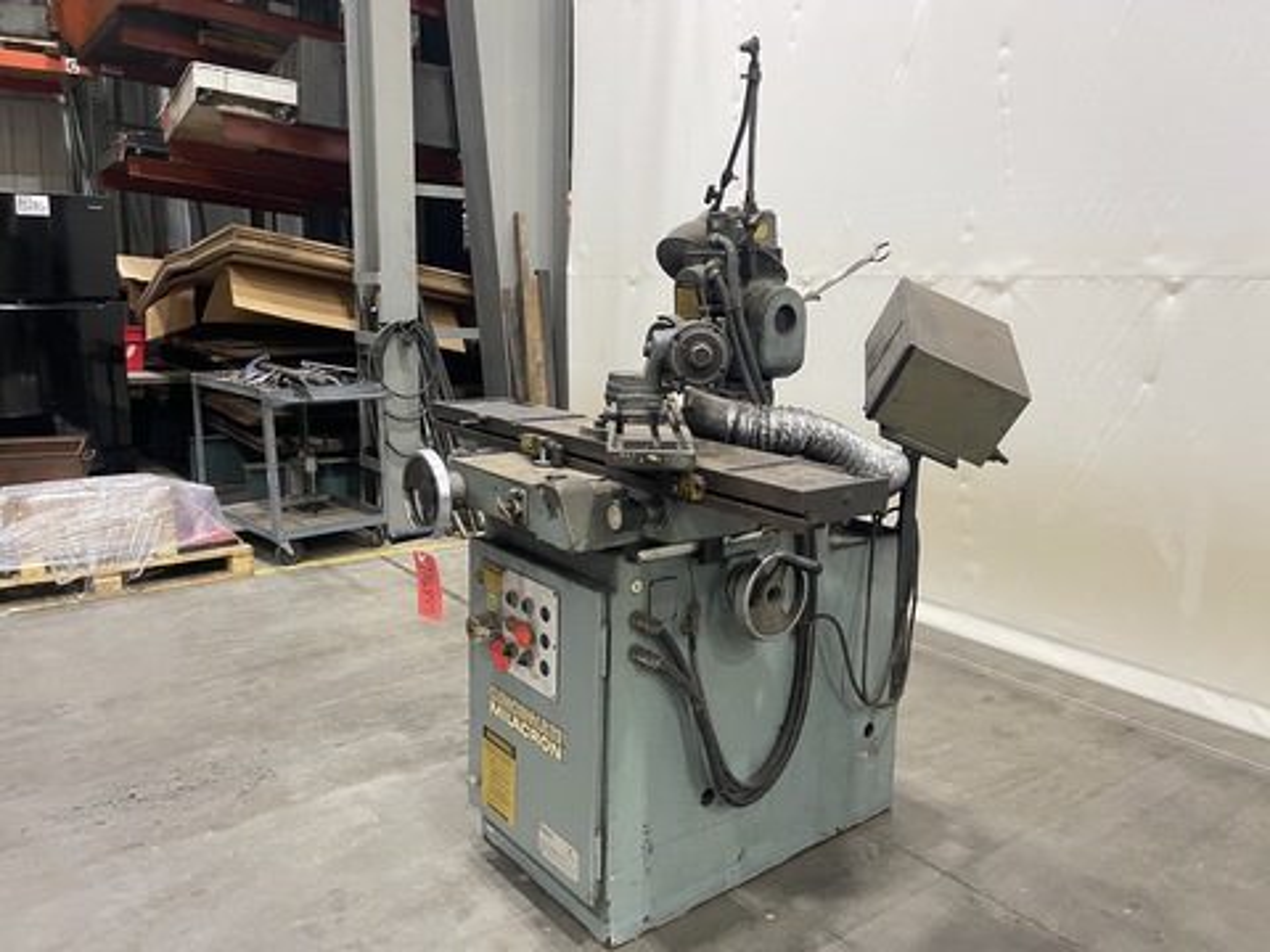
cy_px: 476
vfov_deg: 54.9
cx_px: 635
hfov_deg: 69.4
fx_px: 917
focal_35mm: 25
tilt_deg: -10.9
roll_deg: -2.0
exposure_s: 1/60
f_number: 1.6
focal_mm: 5.1
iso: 500
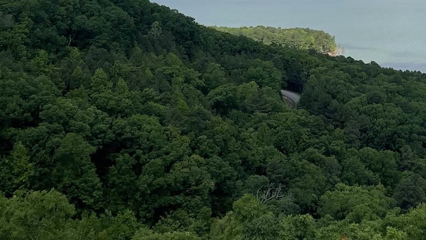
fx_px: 949
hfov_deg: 24.8
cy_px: -26
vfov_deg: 14.1
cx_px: 354
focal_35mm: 84
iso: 32
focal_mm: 4.2
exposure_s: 1/4651
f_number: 1.6
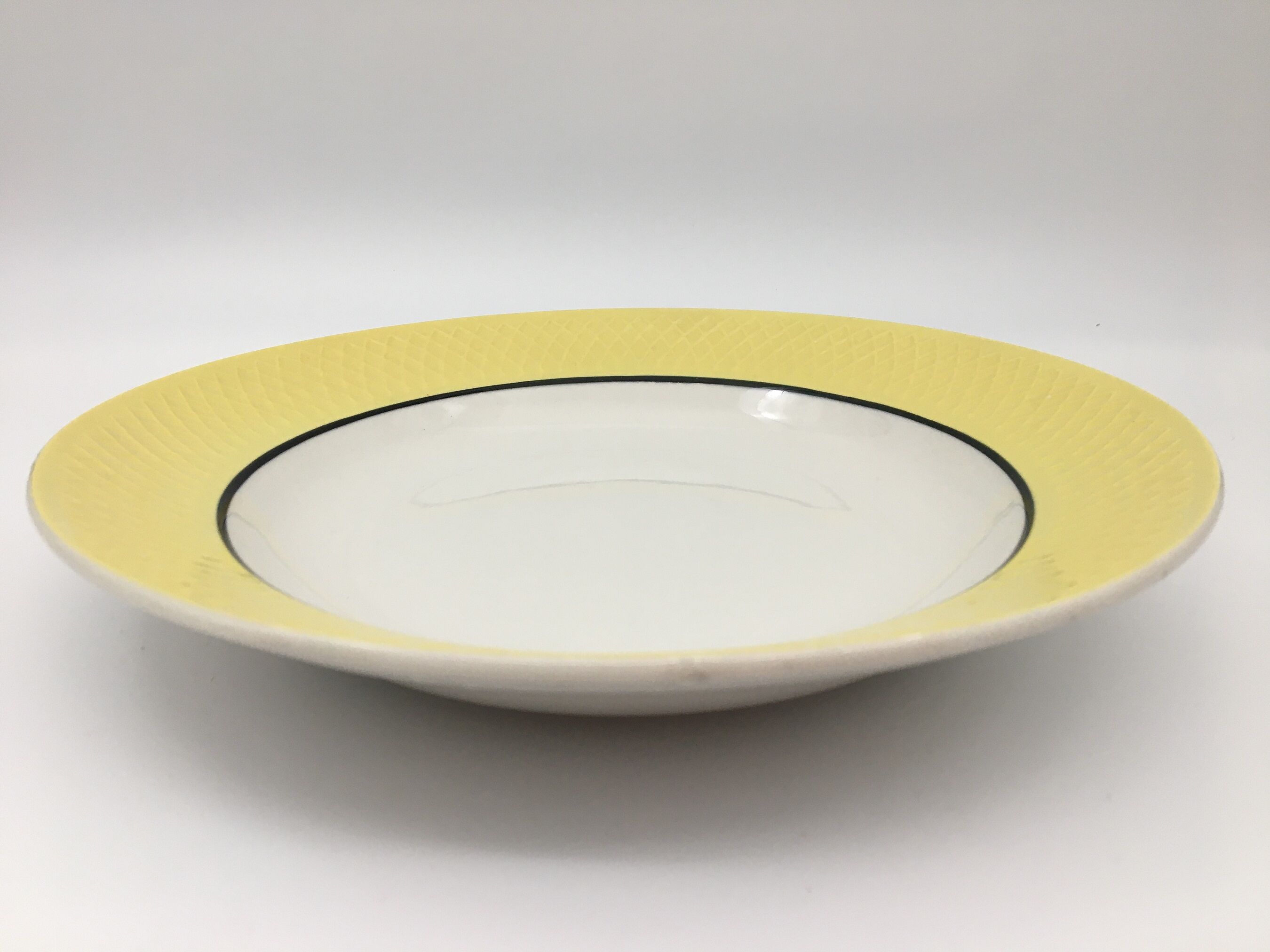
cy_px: 476
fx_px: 1064
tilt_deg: -18.9
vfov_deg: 48.2
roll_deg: +0.6
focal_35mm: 29
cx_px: 635
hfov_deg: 61.7
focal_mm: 4.15
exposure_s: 1/33
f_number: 2.2
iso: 25
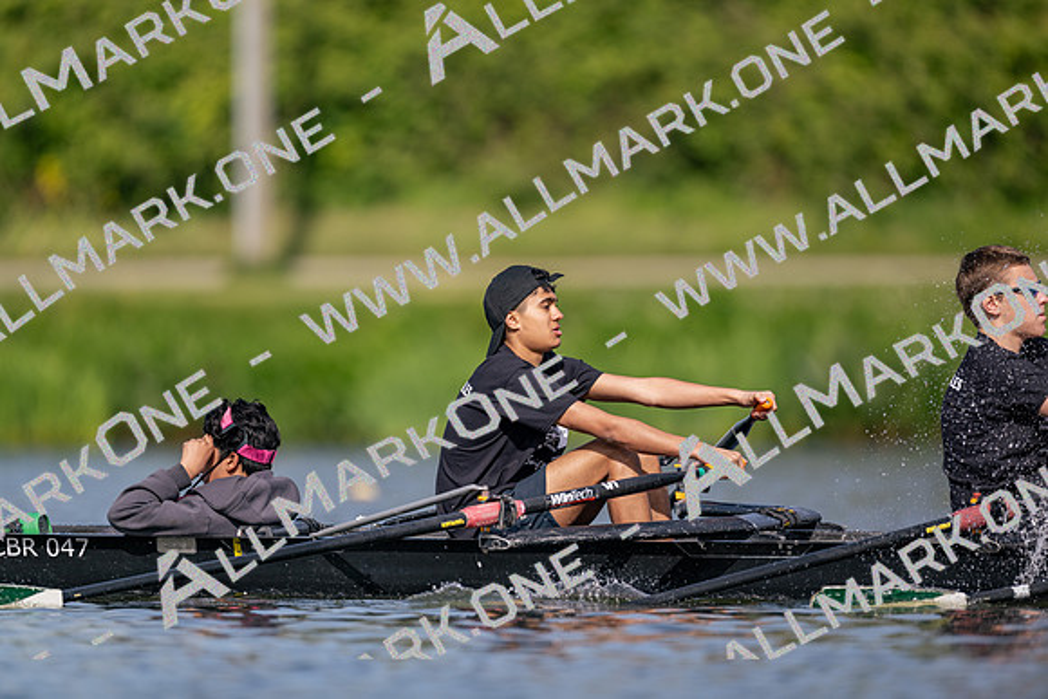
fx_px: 17470
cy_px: 350
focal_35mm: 600
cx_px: 524
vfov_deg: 2.3
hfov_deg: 3.4
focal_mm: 600
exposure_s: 1/2500
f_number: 4
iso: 280
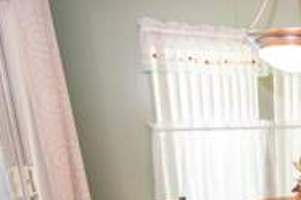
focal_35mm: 36
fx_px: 300
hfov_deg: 43.5
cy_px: 178
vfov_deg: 34.8
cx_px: 317
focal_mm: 14
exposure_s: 1/320
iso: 1250
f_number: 3.2
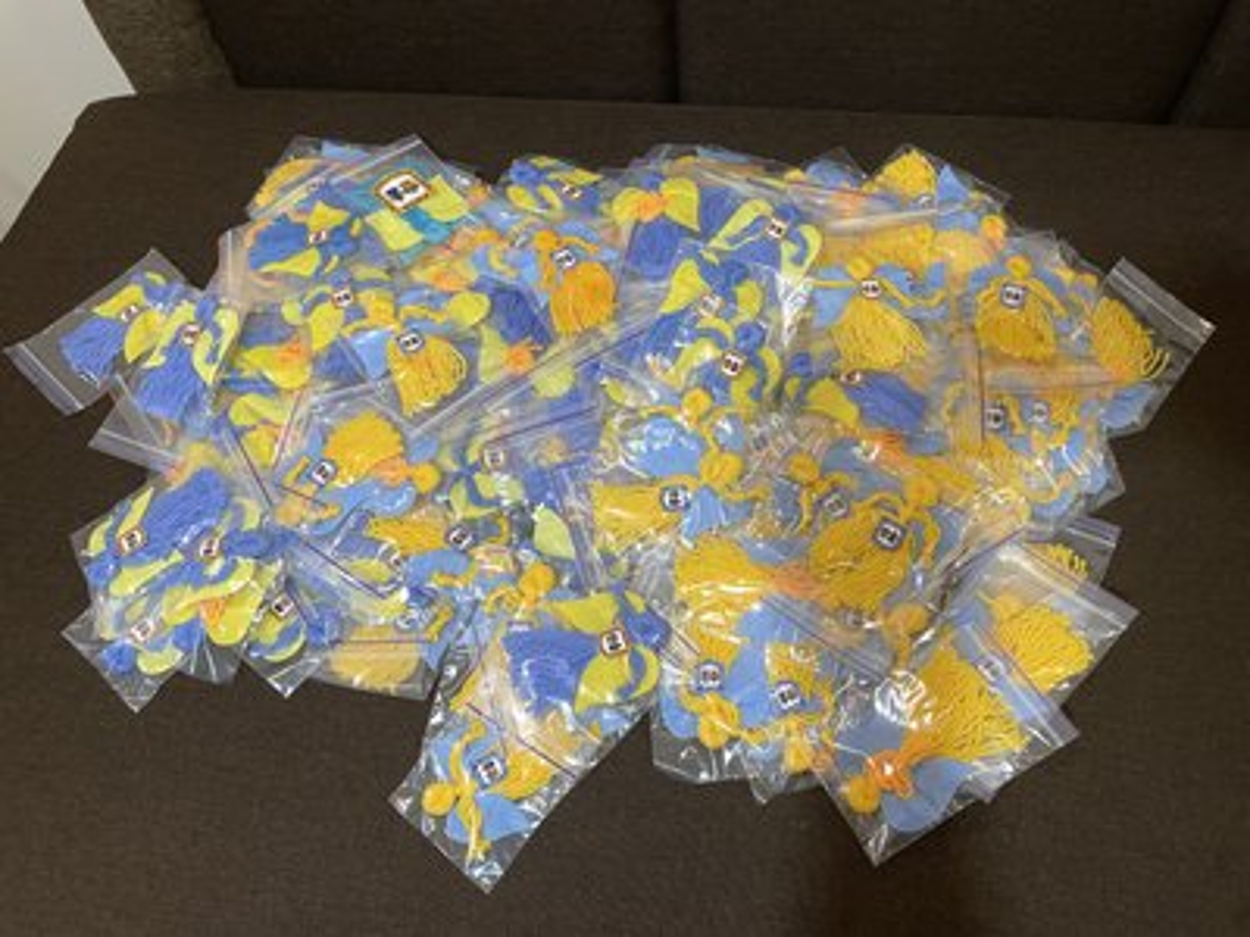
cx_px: 625
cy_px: 468
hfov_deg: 67.3
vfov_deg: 53.1
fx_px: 939
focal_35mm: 26
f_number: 1.6
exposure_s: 1/50
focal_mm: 4.2
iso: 80
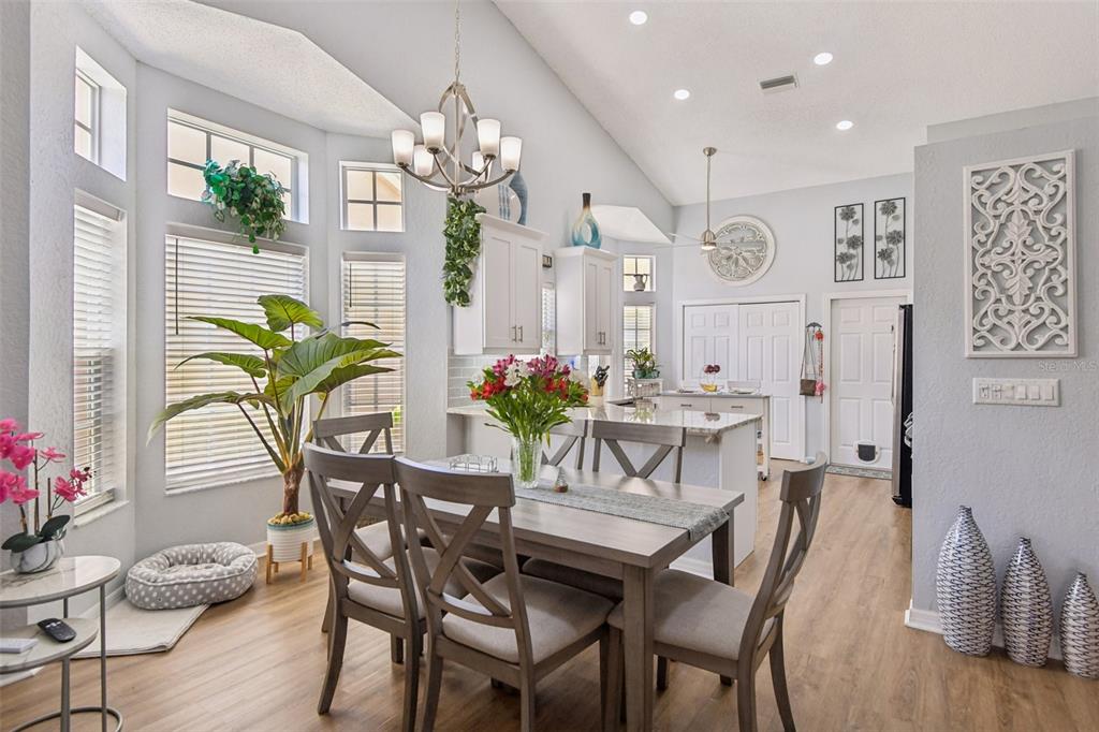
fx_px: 580
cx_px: 550
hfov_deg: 86.9
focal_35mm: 19
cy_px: 366
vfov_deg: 64.5
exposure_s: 1/50
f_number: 8
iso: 400
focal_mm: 19
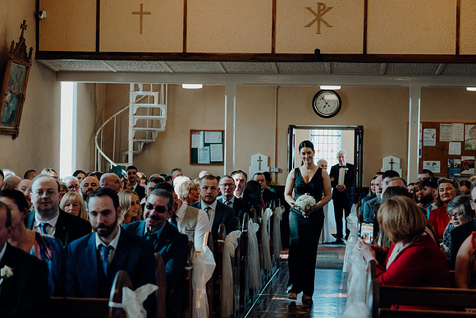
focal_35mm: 70
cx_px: 238
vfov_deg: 19.5
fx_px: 926
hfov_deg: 28.8
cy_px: 159
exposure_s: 1/200
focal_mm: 70
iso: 1600
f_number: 3.5
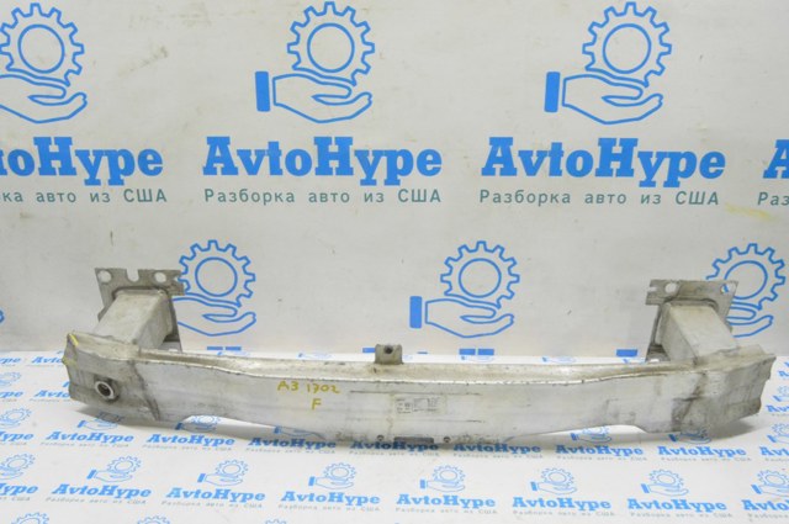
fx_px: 657
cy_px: 262
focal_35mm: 30
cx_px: 394
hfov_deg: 62.0
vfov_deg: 43.5
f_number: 20
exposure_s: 1/15
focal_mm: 20
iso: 6400
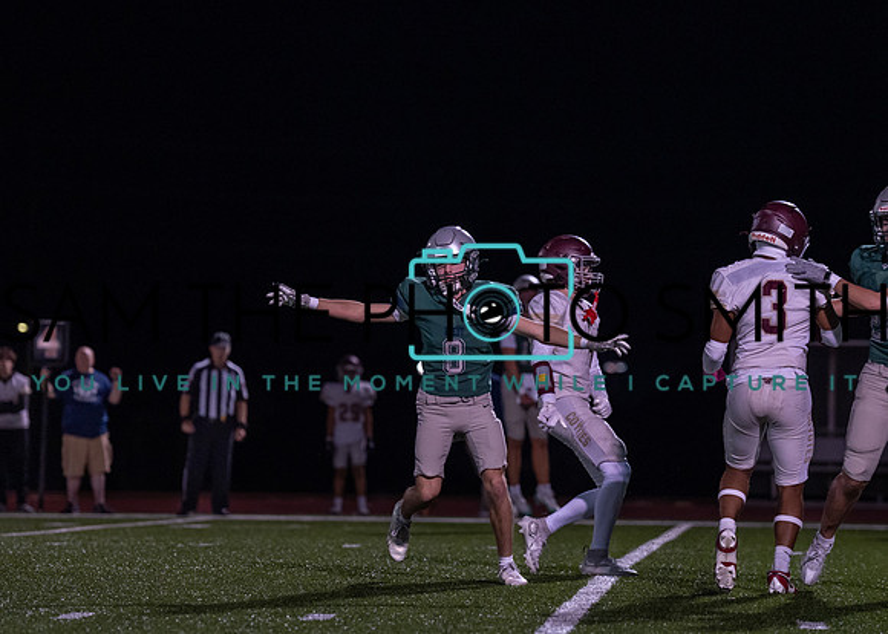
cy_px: 320
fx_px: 5054
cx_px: 439
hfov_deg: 10.0
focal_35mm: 200
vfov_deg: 7.2
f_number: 2.8
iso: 2000
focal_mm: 137
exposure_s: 1/1000
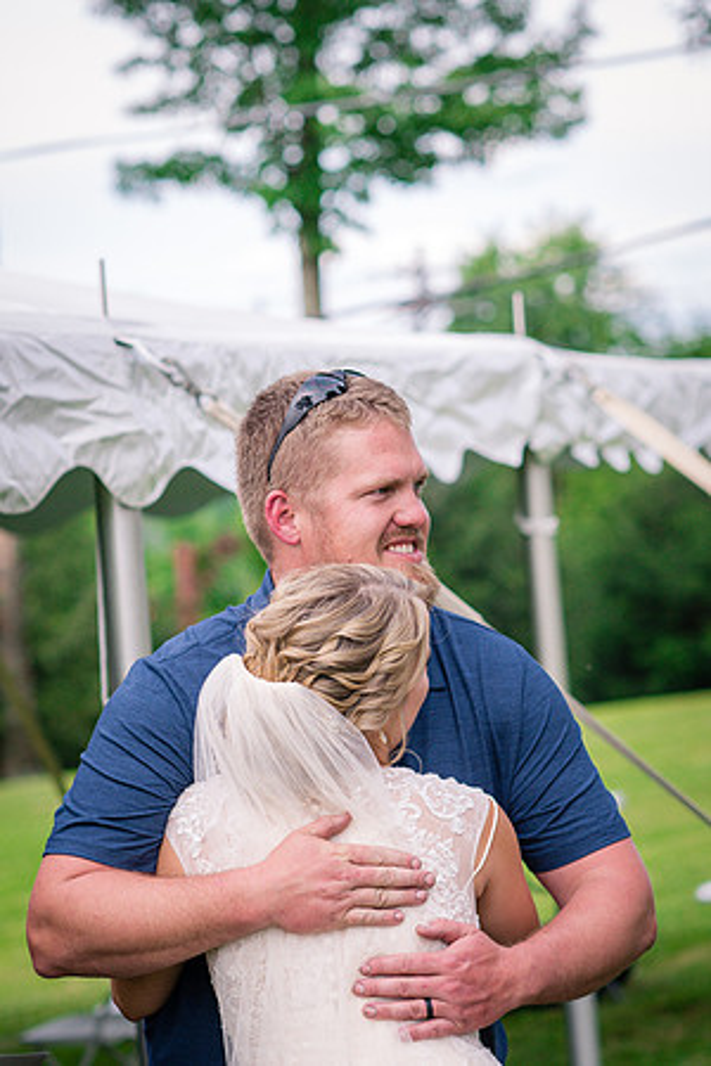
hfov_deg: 10.8
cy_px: 533
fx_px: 3774
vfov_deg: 16.1
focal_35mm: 127
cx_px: 466
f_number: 3.2
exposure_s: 1/2000
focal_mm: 85
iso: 500
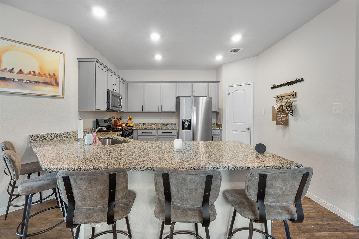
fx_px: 150
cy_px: 120
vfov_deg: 77.3
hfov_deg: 100.4
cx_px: 180
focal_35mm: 15
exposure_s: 1/1.25
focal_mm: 10
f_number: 9
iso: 100
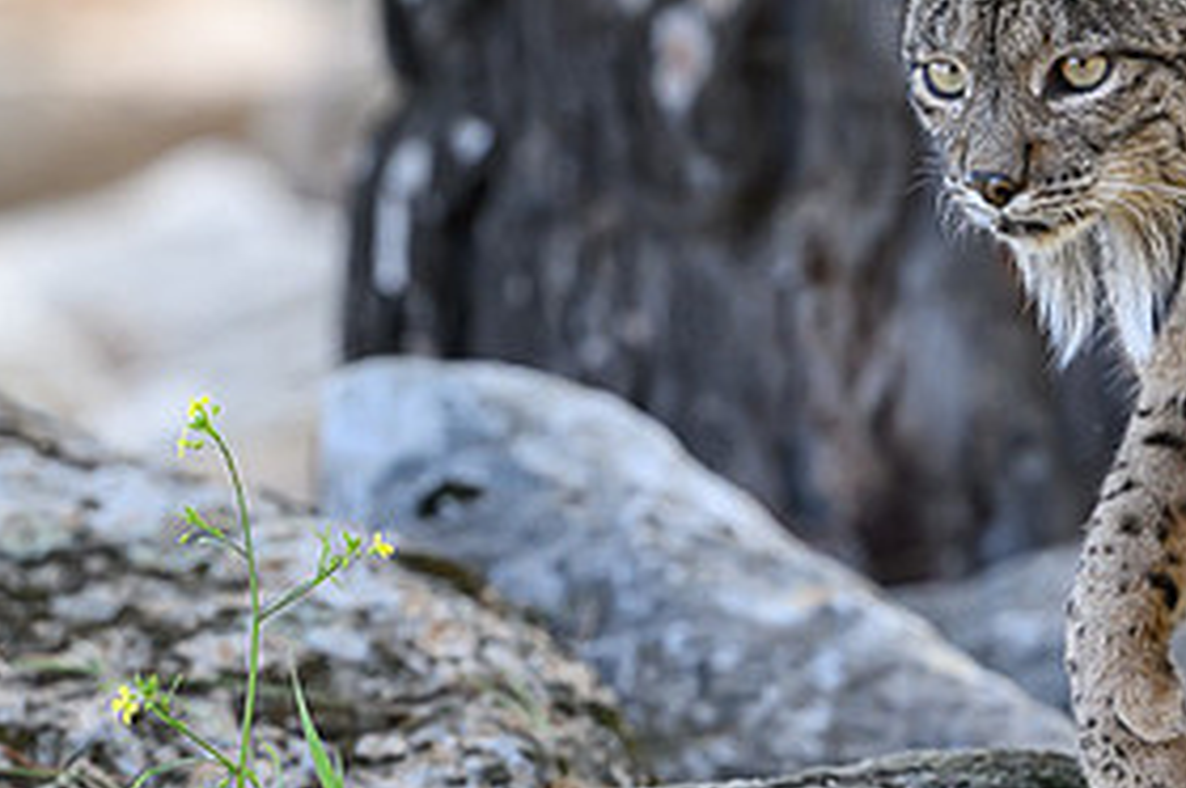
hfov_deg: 2.3
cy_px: 360
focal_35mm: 885
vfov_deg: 1.5
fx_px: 29122
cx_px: 1001
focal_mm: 400
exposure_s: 1/2000
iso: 1400
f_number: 4
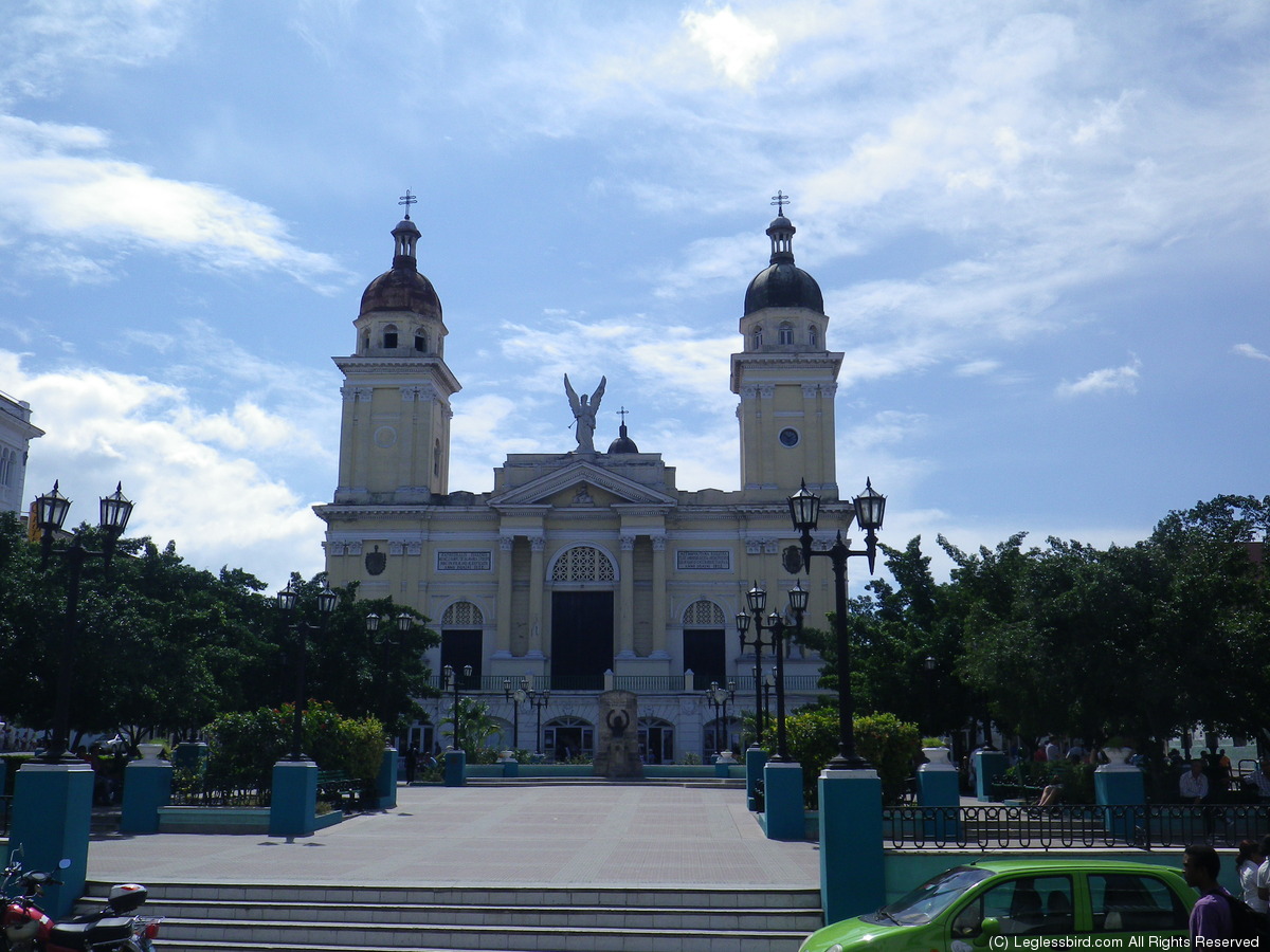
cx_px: 635
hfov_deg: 54.0
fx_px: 1247
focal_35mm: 34
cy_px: 476
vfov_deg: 41.8
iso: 100
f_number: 9.2
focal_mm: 6.1
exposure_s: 1/250
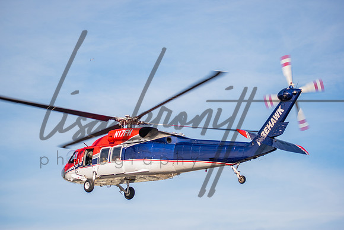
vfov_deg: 13.0
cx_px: 172
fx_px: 1004
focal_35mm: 105
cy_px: 115
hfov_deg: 19.5
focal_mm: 70
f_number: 4.5
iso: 100
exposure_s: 1/400
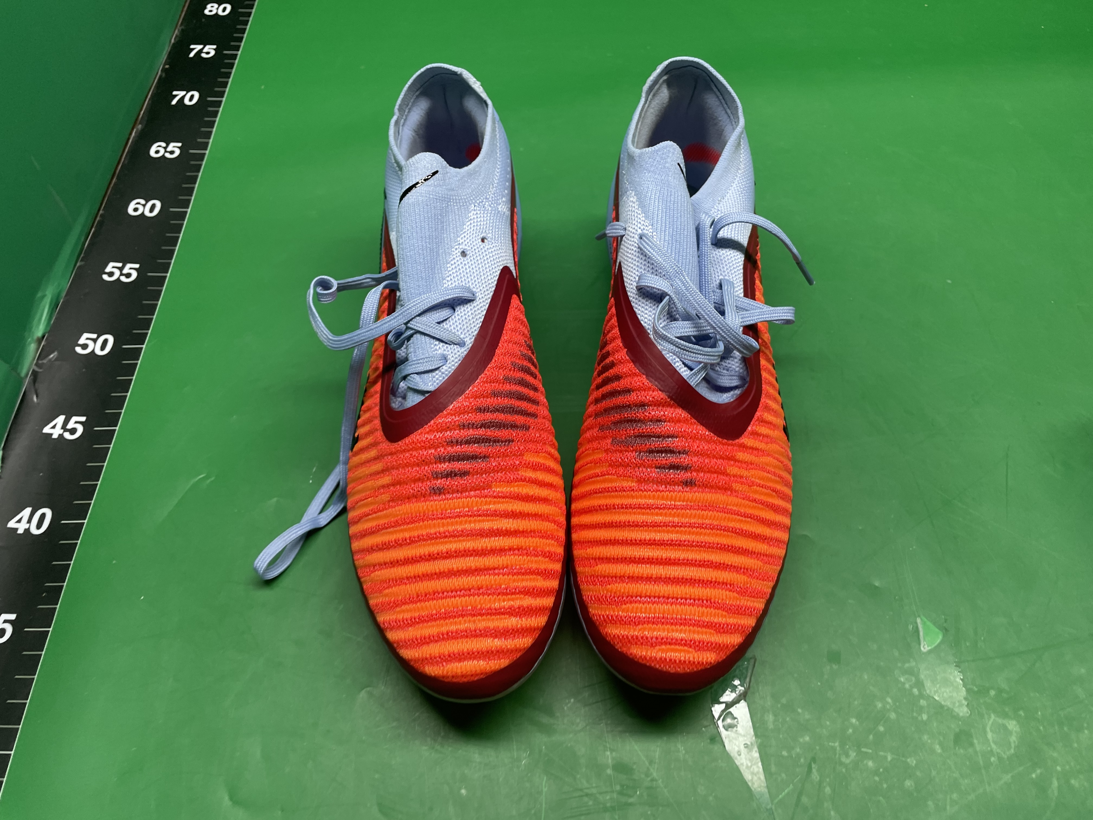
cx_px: 546
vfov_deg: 53.1
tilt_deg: -49.9
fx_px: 821
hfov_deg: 67.3
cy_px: 410
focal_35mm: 26
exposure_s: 1/100
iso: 80
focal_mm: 4.2
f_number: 1.6
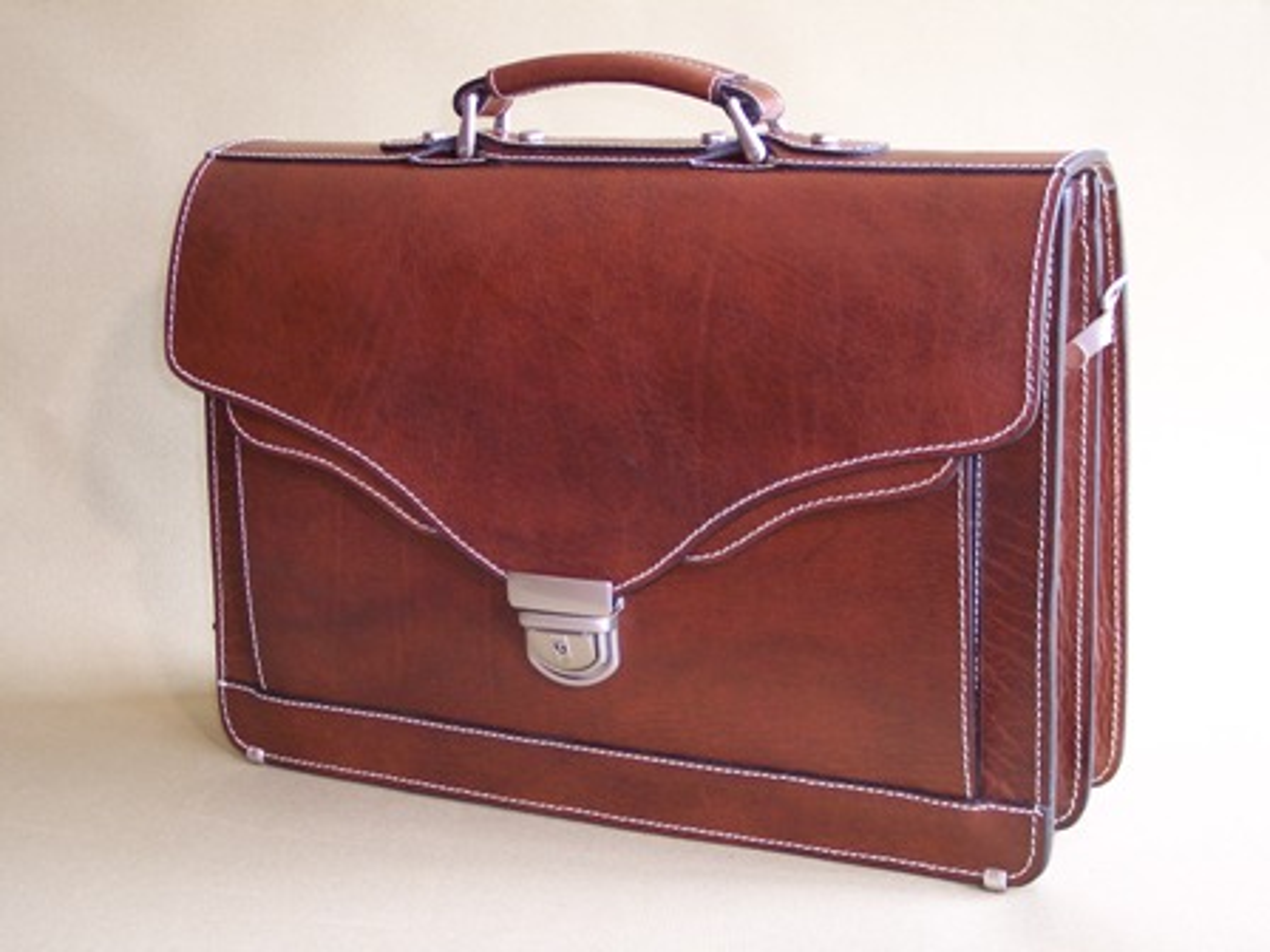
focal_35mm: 51
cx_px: 635
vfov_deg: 28.6
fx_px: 1871
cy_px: 476
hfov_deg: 37.5
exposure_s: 1/20
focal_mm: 10.7
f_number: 3.4
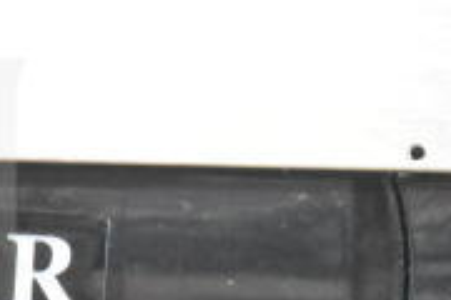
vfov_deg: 5.9
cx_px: -200
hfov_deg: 8.6
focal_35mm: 234
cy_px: 256
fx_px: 2931
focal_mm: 46
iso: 11400
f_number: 5.3
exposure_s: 1/80
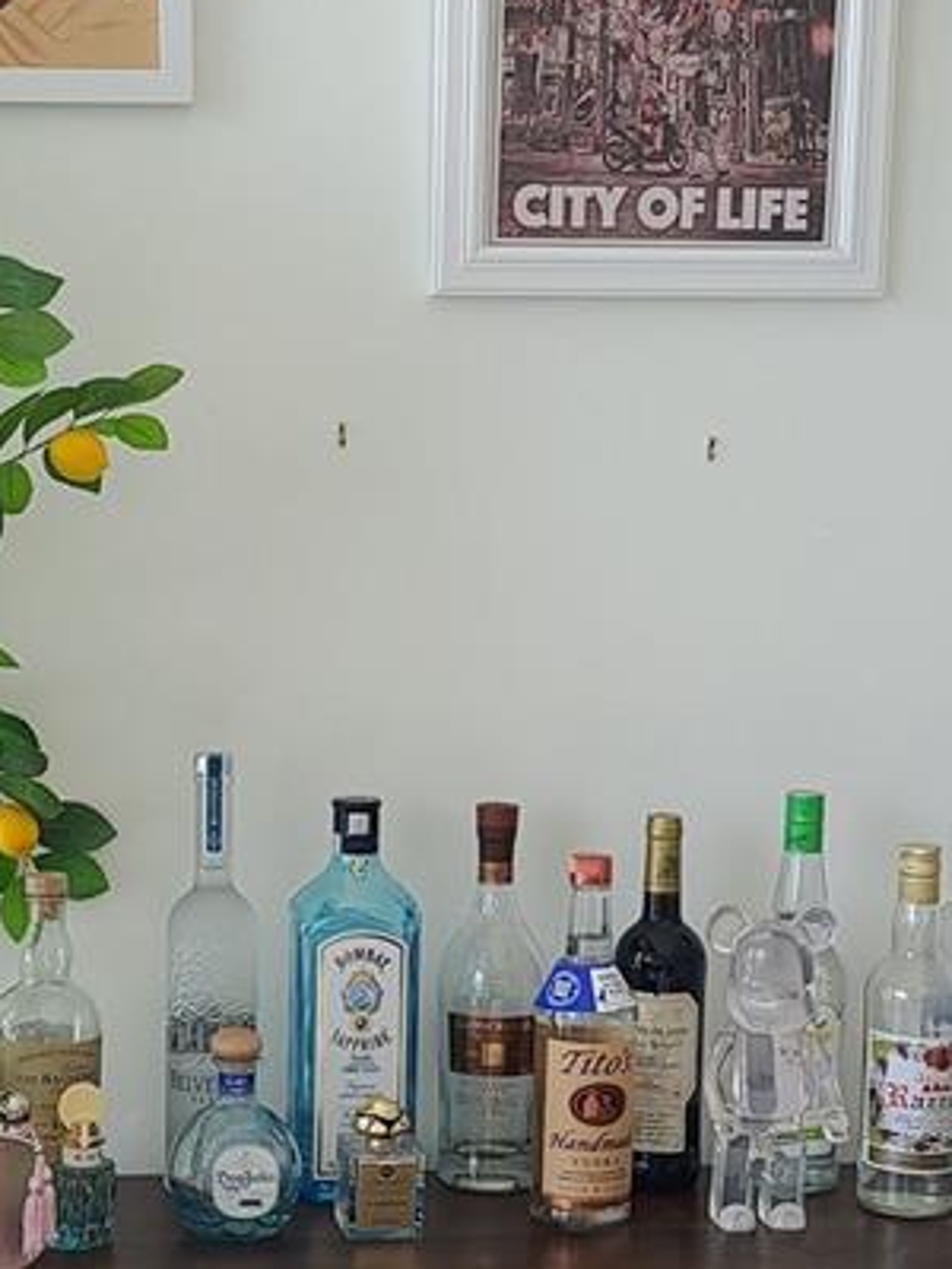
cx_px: 305
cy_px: 746
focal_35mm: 75
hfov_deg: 19.6
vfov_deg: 26.0
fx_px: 2750
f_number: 1.8
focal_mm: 7
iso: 50
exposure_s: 1/60
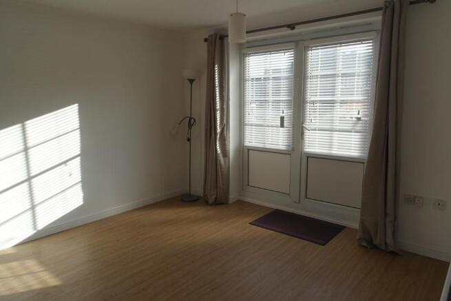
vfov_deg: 53.2
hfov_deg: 73.7
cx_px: 226
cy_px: 150
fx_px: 301
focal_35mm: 24
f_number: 4
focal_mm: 16
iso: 100
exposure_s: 1/200
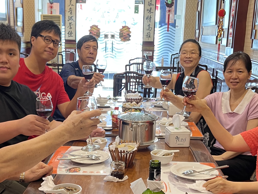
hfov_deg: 36.7
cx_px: 110
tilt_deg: -16.3
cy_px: 143
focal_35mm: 52
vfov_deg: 27.7
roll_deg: -1.8
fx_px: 388
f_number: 1.6
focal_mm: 5.1
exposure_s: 1/50
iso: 160
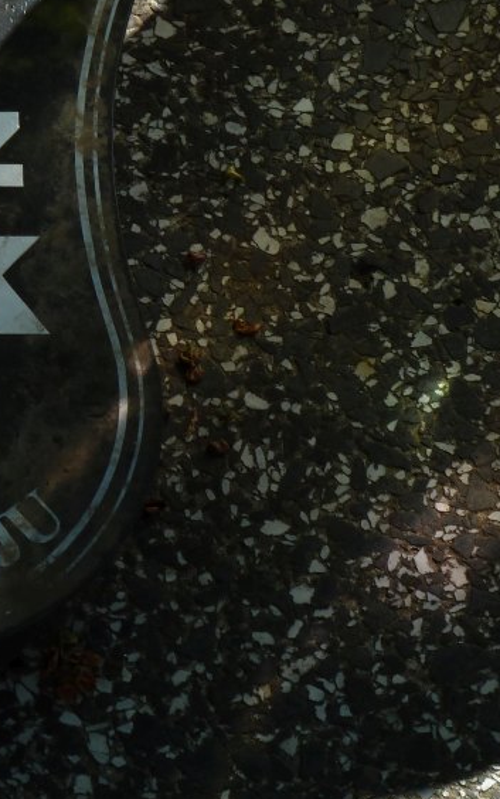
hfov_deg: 5.7
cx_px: -180
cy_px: 307
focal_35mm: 229
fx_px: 4988
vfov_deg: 9.2
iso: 80
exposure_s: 1/320
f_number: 4.4
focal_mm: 19.5
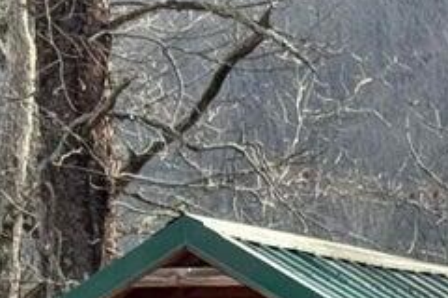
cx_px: 400
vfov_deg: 4.7
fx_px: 3534
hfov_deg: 7.2
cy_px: 825
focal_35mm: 284
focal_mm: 6.76
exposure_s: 1/739
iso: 64
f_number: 1.78
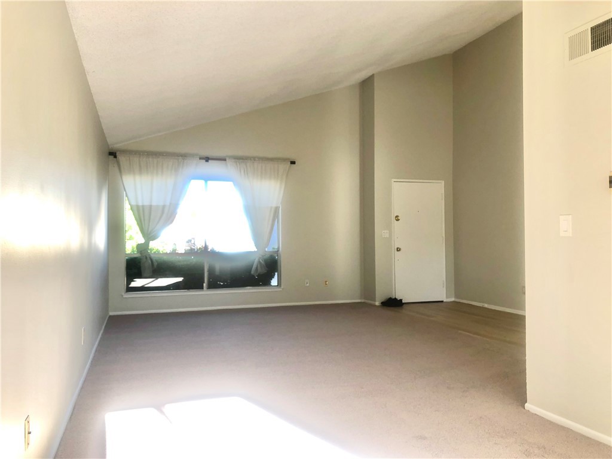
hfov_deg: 63.4
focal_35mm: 28
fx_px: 495
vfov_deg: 49.7
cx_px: 306
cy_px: 230
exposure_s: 1/120
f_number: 1.8
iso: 25
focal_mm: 3.99
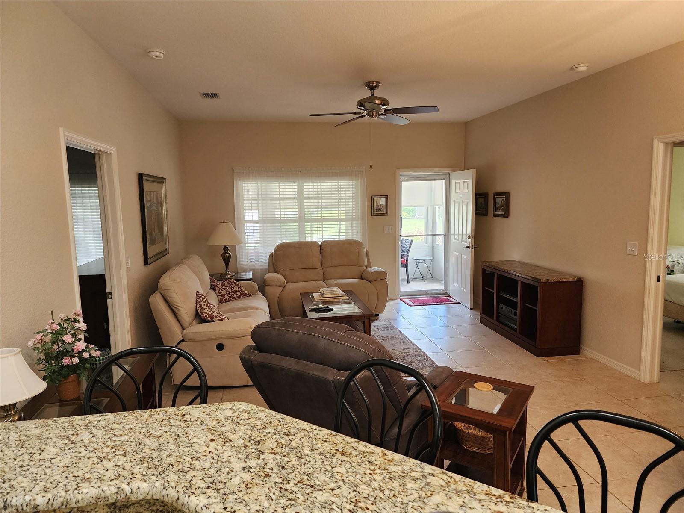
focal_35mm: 23
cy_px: 256
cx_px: 342
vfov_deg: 58.9
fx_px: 454
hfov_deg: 73.9
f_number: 1.8
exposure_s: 1/120
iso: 500
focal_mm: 6.4
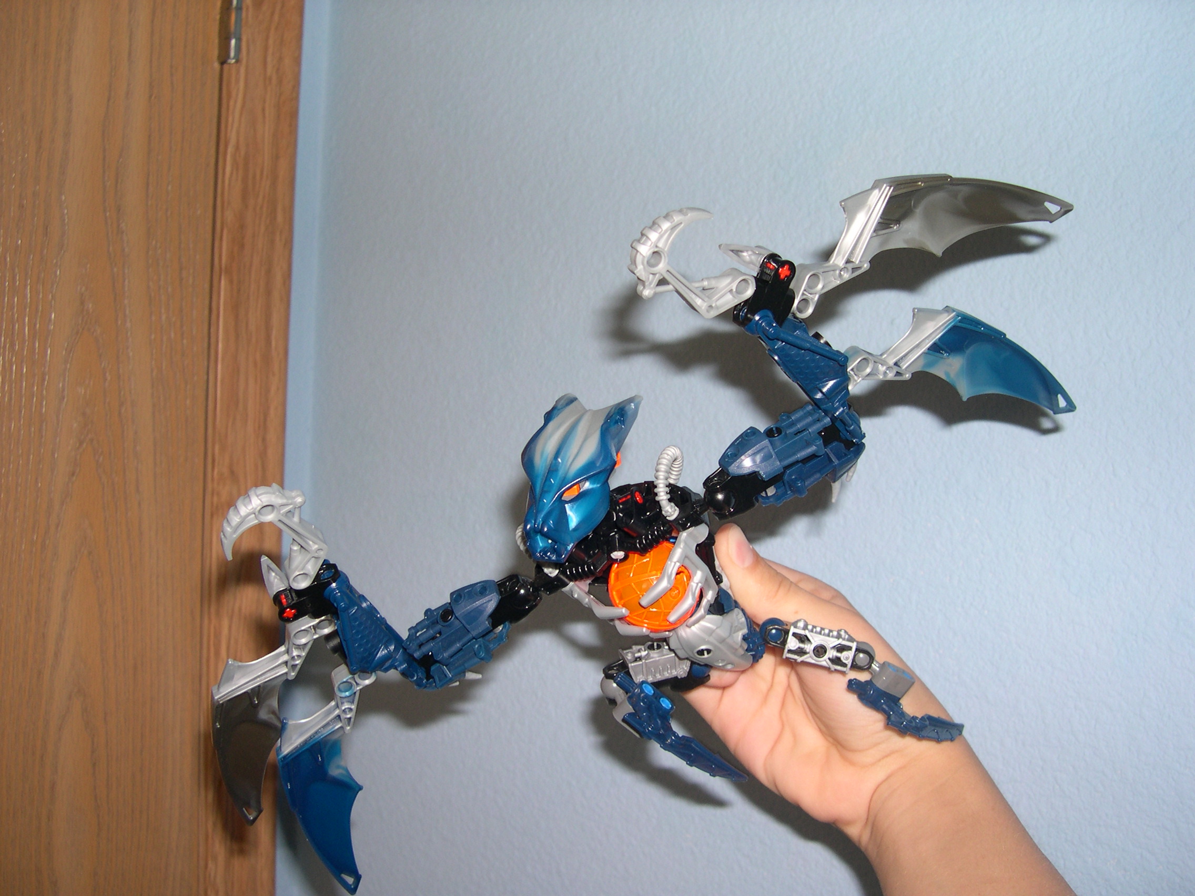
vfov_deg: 37.7
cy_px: 448
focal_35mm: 38
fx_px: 1312
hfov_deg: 49.0
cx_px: 598
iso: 100
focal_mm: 8
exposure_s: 1/60
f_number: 2.8
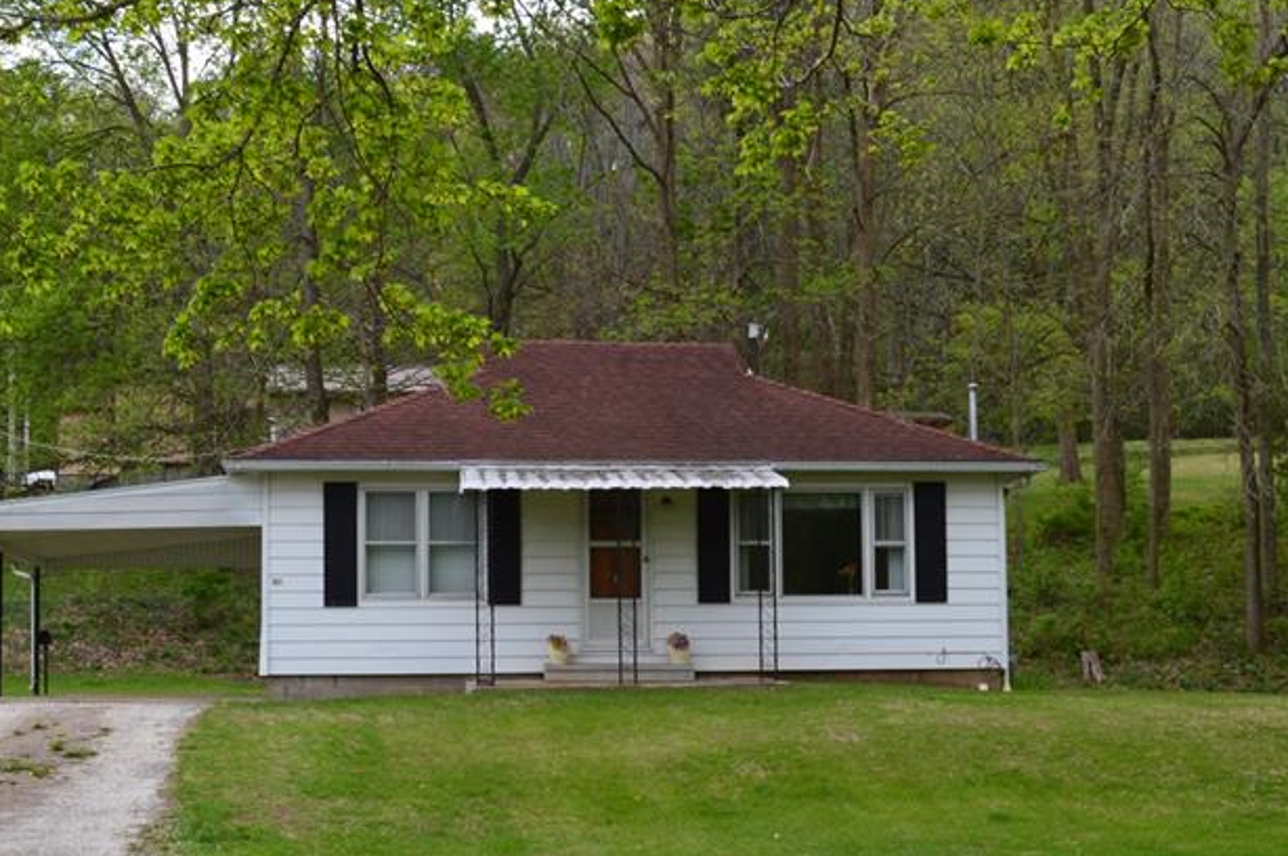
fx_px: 2144
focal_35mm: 60
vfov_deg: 22.5
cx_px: 634
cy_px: 581
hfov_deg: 33.4
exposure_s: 1/200
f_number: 10
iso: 400
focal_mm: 24
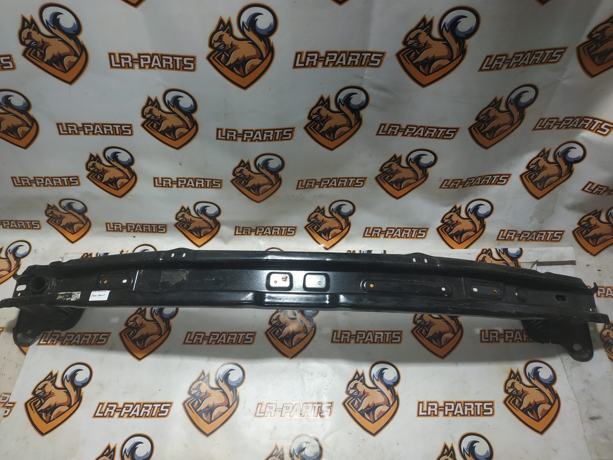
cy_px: 230
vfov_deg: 56.8
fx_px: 425
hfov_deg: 71.6
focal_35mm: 24
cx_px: 306
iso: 160
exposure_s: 1/100
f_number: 1.9
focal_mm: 3.94
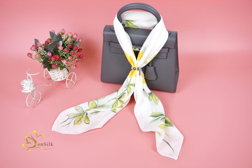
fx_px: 252
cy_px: 84
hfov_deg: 53.1
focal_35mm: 36
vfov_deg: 36.9
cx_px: 126
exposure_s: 1/400
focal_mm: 36
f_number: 3.5
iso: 400
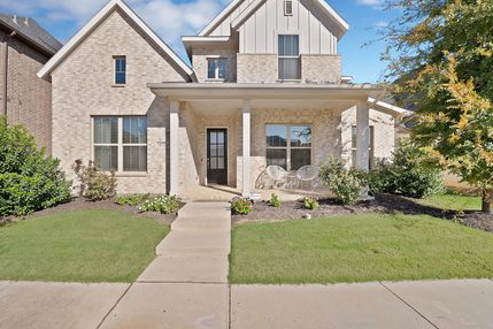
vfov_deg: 81.1
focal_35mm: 14
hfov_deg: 104.1
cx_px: 231
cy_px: 154
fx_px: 192
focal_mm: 12
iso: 640
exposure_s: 1/250
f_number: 9
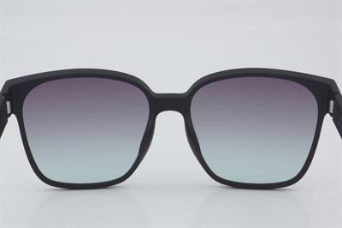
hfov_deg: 27.0
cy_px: 114
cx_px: 171
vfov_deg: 18.2
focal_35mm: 75
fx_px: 712
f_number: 32
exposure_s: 1/3
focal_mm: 50
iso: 100
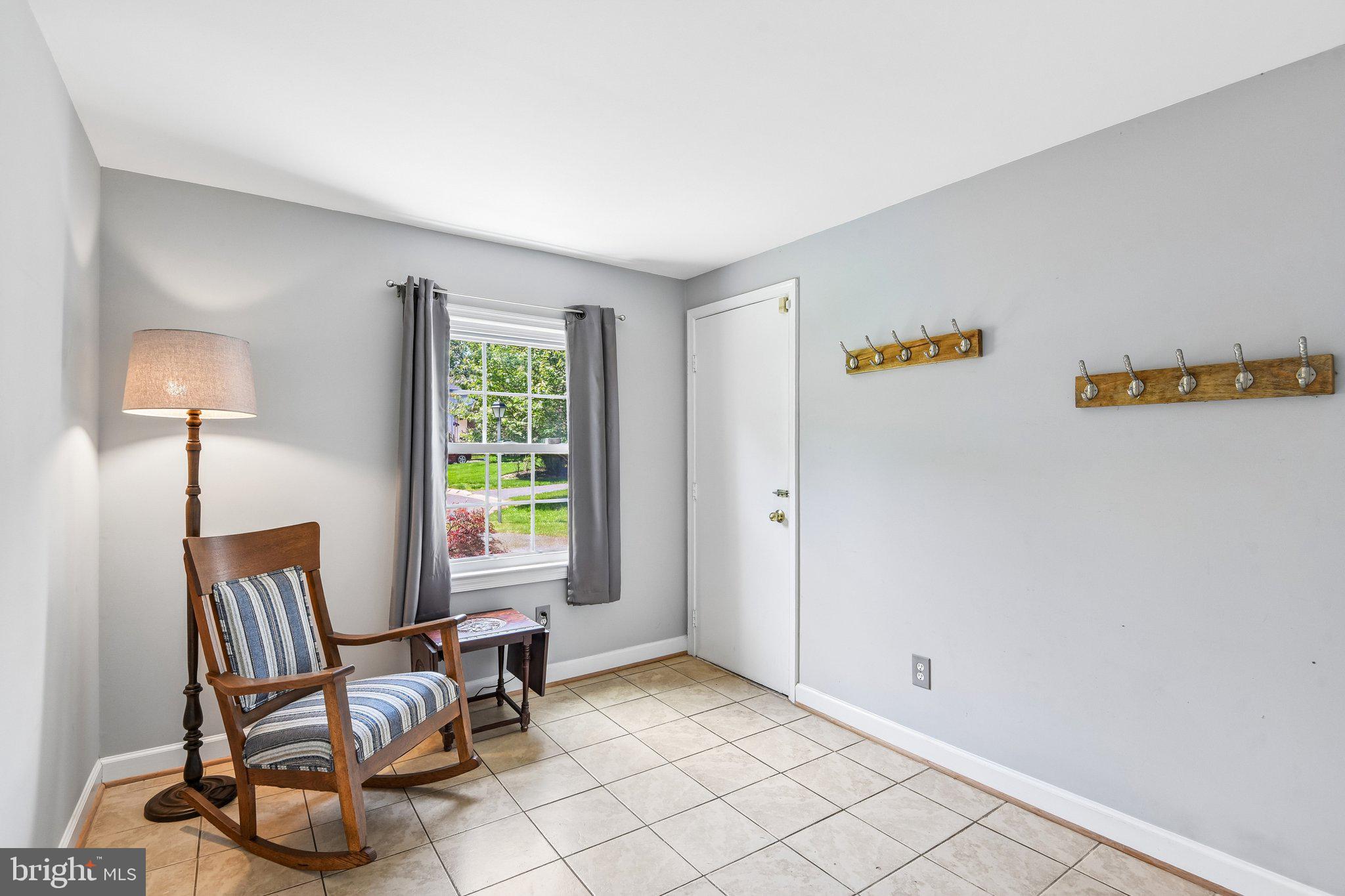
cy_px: 448
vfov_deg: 73.7
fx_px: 598
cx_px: 672
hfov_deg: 96.7
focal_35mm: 16
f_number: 8
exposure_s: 1/25
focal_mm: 16
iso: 400
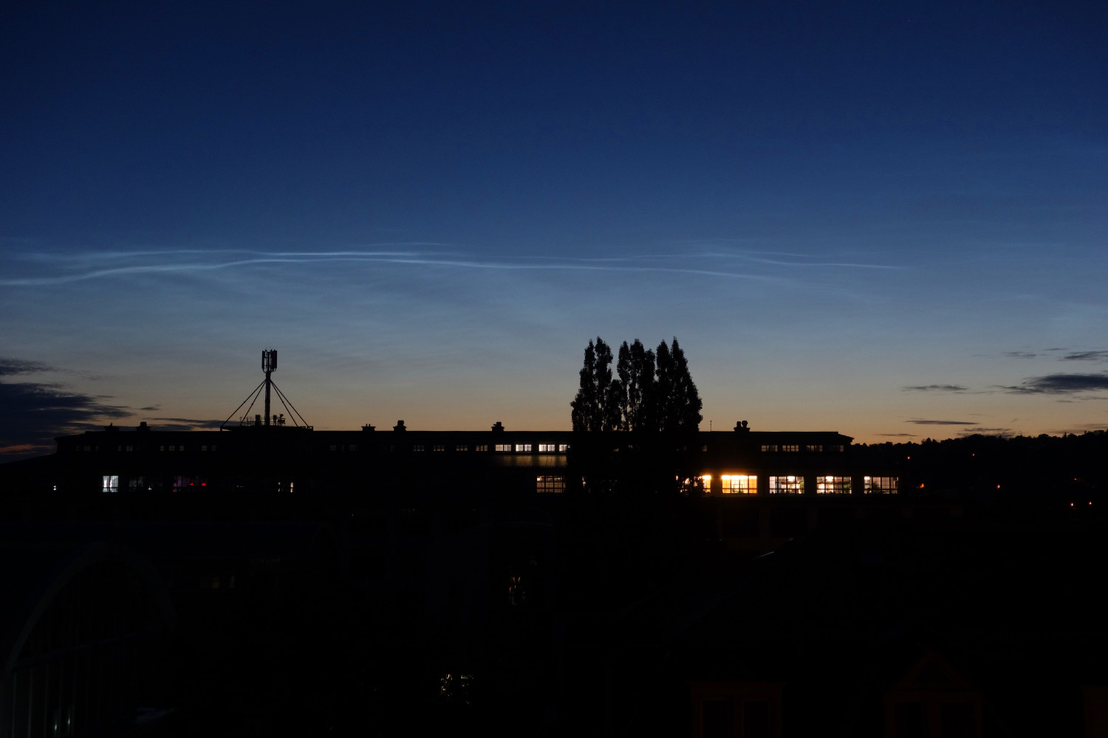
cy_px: 369
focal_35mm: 44
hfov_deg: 44.5
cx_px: 554
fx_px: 1354
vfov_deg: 30.5
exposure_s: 1.6
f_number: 5.6
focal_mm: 16.2
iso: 200
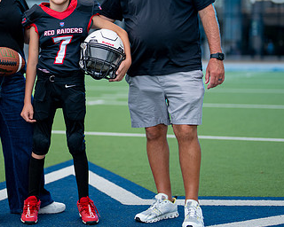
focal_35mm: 104
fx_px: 874
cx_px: 71
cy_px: 53
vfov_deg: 14.7
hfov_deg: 18.3
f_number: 1.2
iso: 100
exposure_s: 1/1000
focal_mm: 50
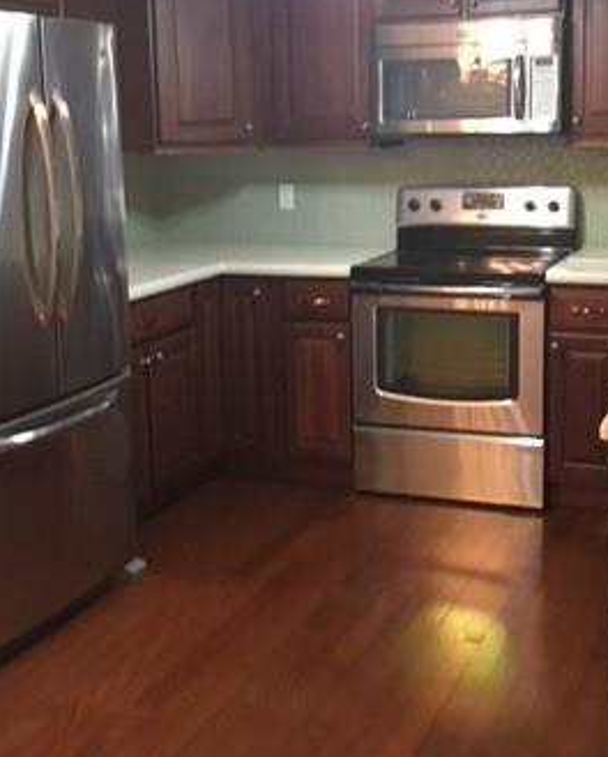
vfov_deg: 34.0
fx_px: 1235
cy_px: 304
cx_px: 364
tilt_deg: -10.1
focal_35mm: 55
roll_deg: +1.7
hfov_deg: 27.6
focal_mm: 4.15
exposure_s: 1/33
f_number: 2.2
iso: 160
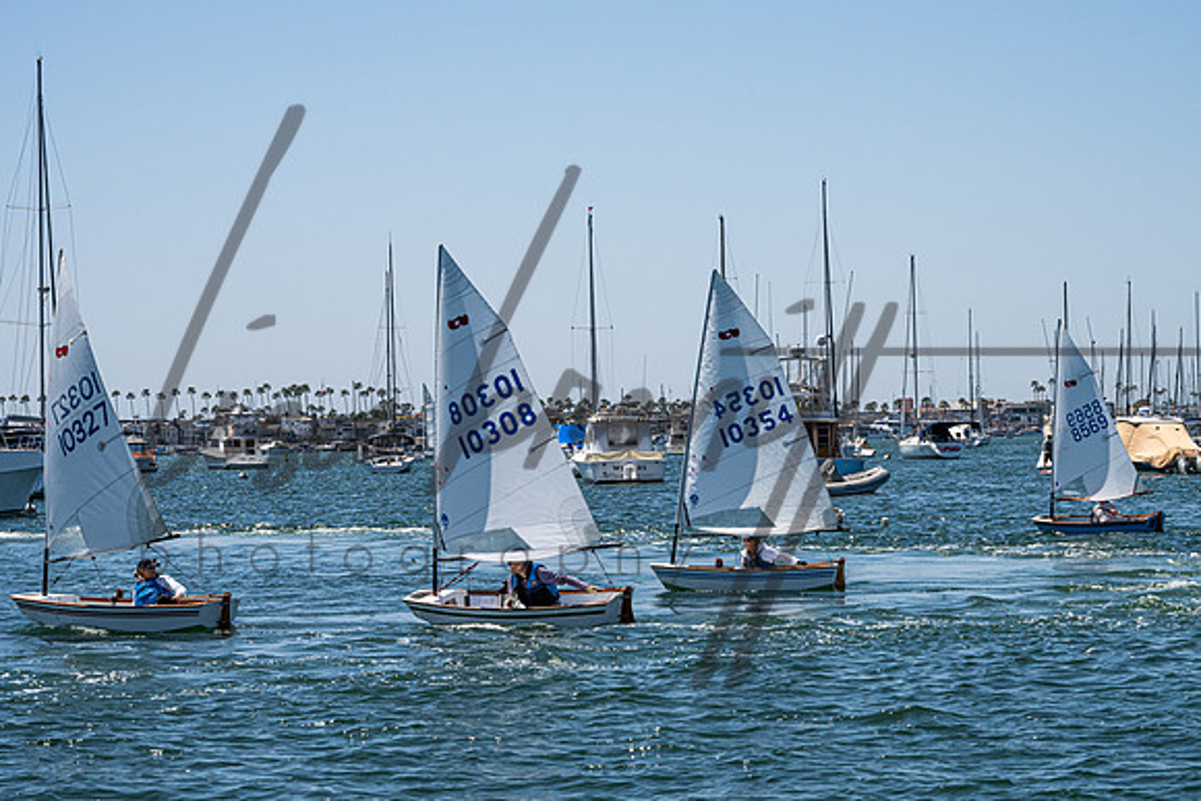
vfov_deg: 13.0
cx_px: 755
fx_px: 3519
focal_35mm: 105
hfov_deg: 19.3
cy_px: 350
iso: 250
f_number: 18
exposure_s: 1/400
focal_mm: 83
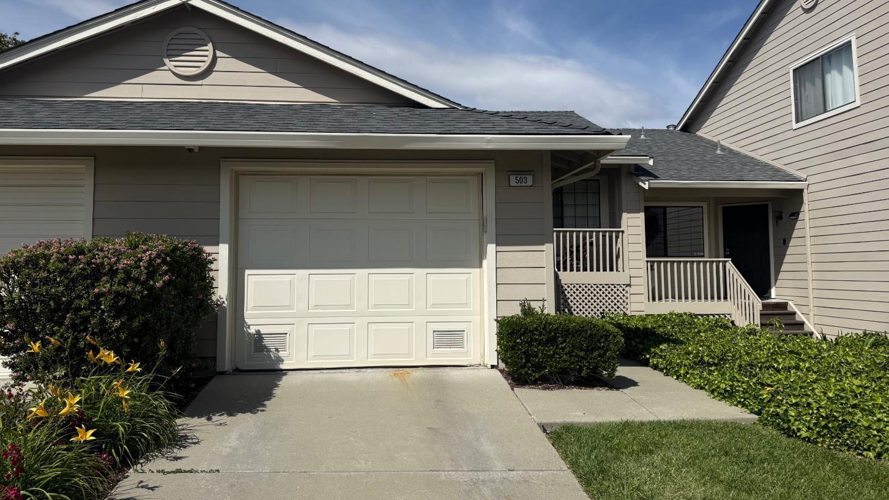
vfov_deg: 42.8
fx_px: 636
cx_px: 433
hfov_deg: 69.9
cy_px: 221
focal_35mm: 27
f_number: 1.78
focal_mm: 6.76
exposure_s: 1/9091
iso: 80
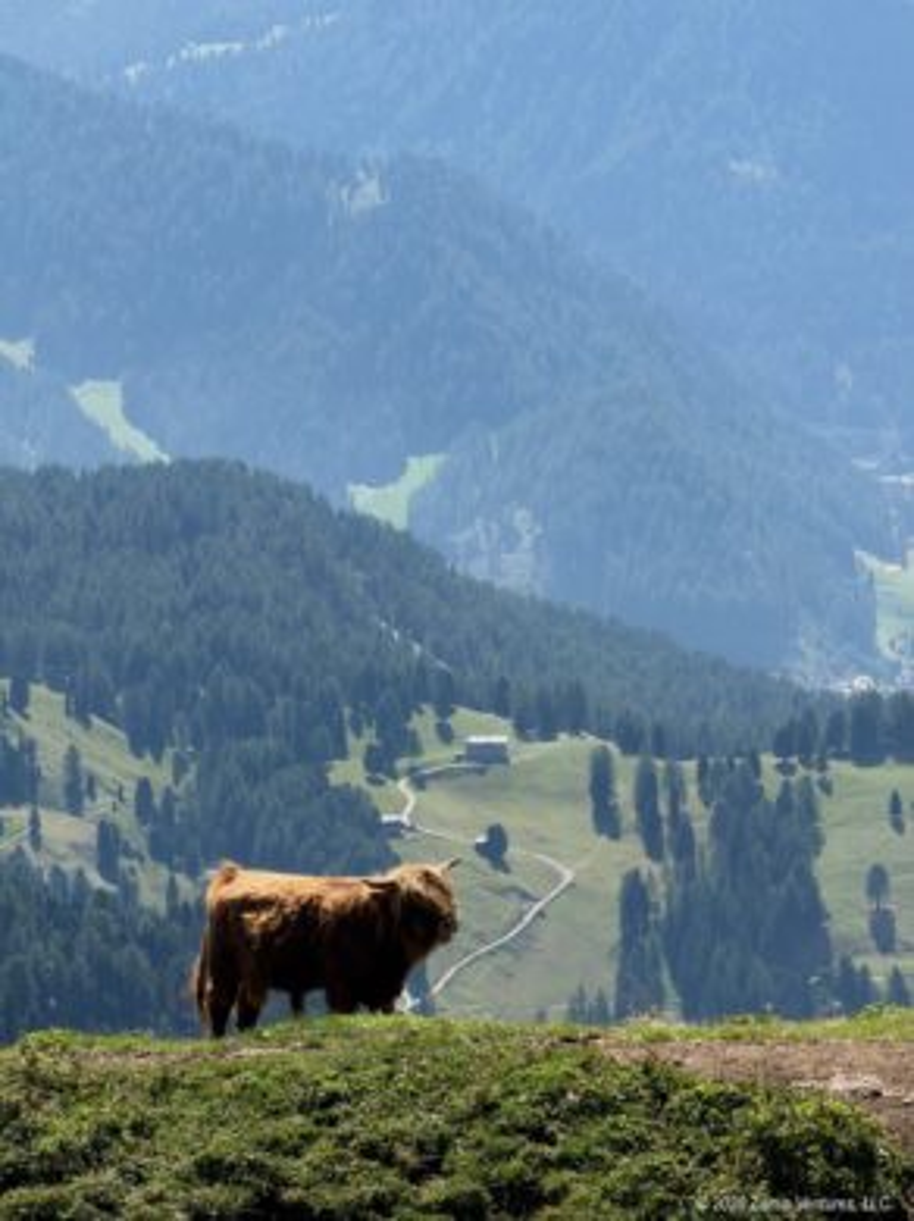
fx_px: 7049
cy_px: 610
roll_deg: +0.3
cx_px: 457
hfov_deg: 7.4
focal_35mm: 200
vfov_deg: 9.9
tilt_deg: -6.8
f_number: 2.8
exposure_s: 1/639
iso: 32
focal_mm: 16.89
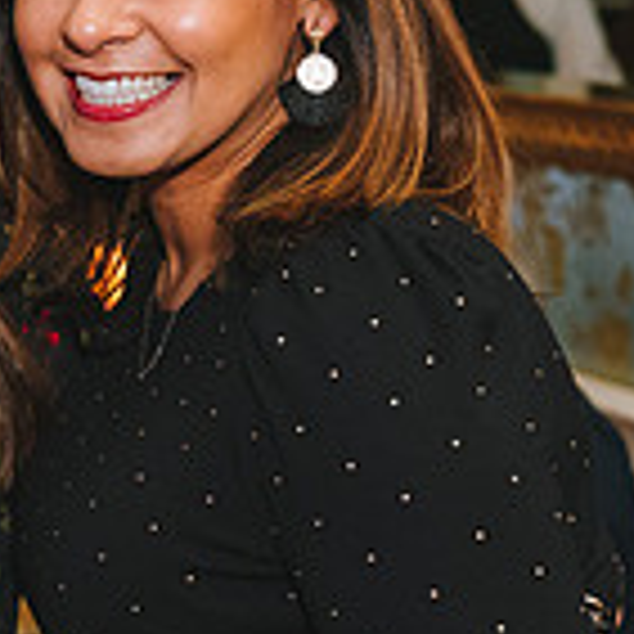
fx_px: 3481
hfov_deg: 10.1
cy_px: 339
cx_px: -279
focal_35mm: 168
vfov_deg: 10.4
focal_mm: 48
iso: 3200
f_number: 4
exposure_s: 1/160
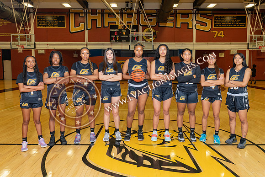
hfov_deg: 67.3
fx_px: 199
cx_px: 136
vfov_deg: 47.9
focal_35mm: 27
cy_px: 86
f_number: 7.1
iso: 250
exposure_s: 1/50
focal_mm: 24
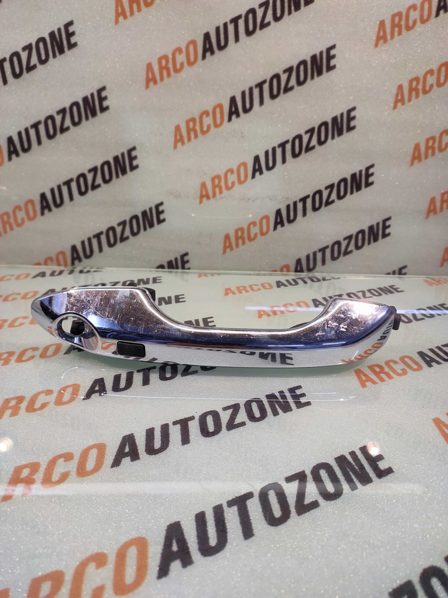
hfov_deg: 74.7
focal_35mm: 17
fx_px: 294
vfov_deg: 91.1
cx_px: 224
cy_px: 299
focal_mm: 4.74
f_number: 1.79
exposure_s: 1/50
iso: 205
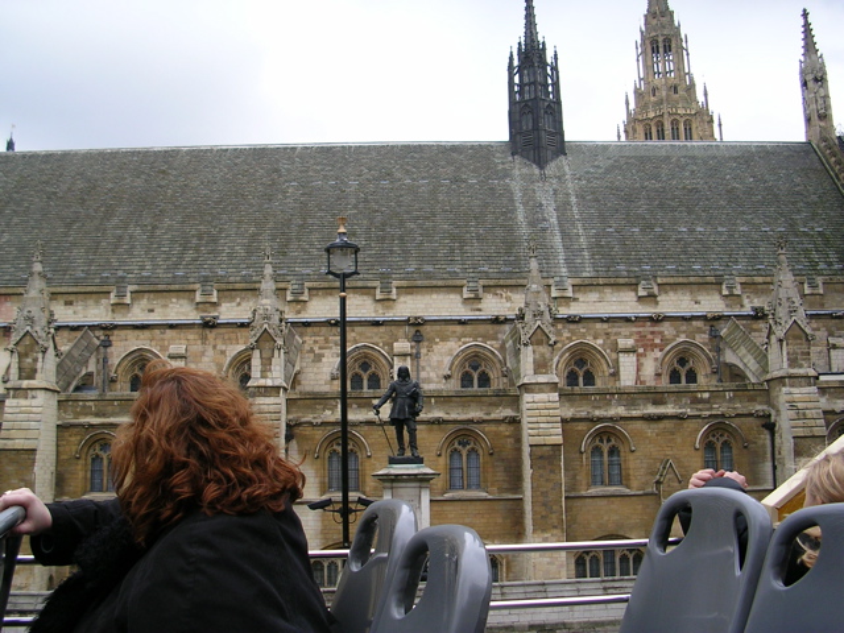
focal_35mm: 38
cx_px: 422
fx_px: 927
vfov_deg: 37.7
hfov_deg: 49.0
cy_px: 316
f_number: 2.8
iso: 50
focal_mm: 5.8
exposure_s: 1/195
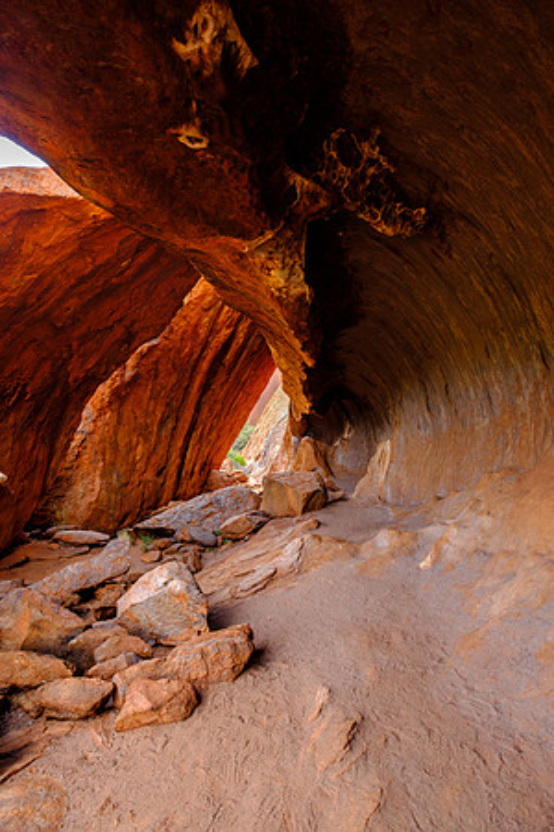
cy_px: 416
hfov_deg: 77.3
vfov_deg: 100.4
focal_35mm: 15
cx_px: 277
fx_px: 346
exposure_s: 1/13
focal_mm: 10
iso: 200
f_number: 5.6
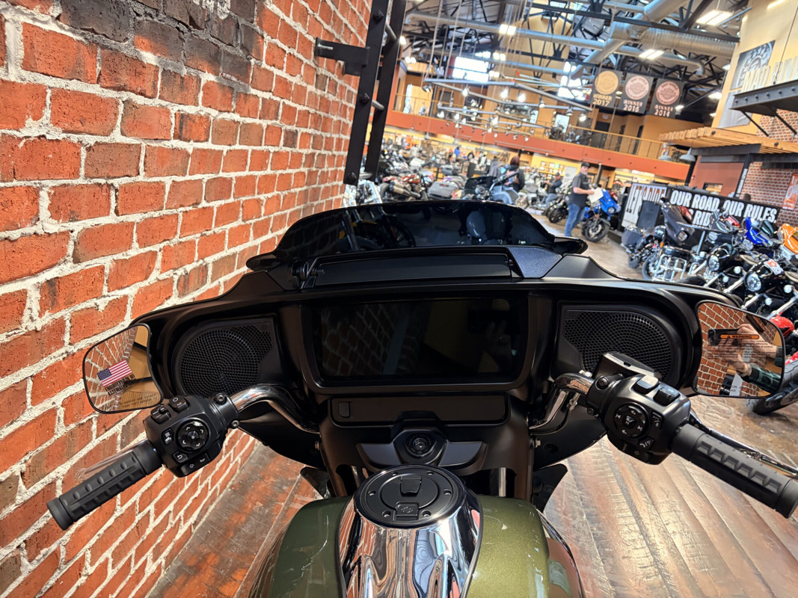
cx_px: 399
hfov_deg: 67.3
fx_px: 599
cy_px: 299
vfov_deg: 53.1
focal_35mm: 26
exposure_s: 1/60
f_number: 1.6
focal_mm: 5.96
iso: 320
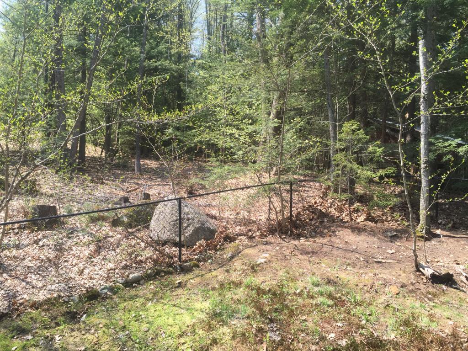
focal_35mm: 29
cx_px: 234
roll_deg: -1.6
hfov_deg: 61.7
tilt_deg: +1.2
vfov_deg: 48.2
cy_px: 176
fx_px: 392
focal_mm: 4.15
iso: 32
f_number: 2.2
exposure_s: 1/471
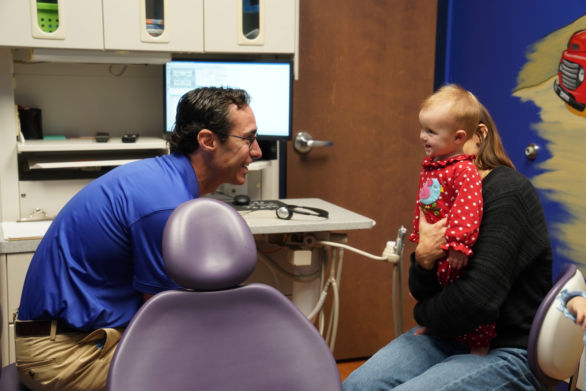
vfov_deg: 27.0
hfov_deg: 39.6
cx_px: 293
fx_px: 814
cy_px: 196
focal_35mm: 50
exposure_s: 1/100
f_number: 3.5
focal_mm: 50
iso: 1600
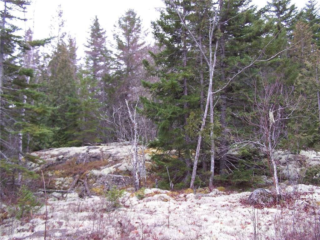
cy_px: 120
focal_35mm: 38
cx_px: 160
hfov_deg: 49.0
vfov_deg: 37.7
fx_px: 351
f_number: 2.8
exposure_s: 1/30
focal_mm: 6.3
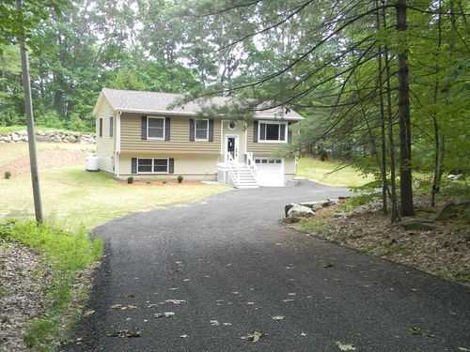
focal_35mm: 36
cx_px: 235
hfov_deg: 51.4
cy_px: 176
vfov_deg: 39.7
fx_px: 489
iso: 112
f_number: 3.7
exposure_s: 1/62.4
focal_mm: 6.4
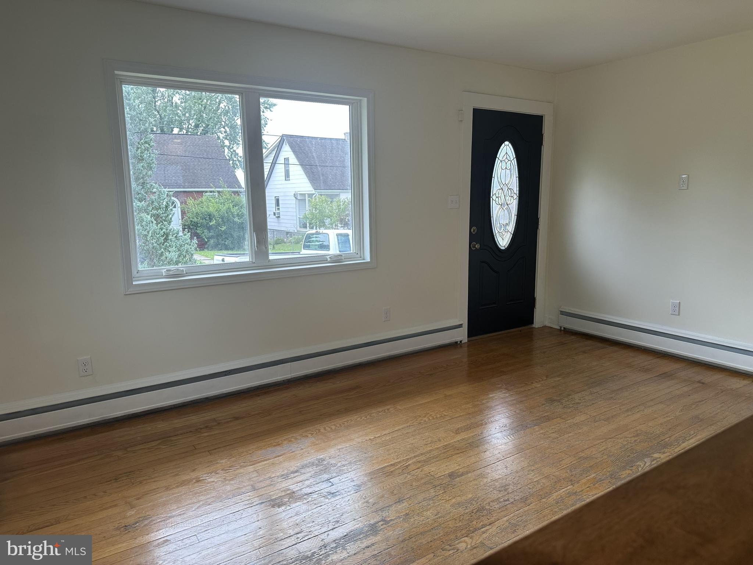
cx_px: 376
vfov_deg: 56.8
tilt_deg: -9.0
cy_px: 282
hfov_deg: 71.6
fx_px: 522
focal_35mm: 24
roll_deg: +0.4
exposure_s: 1/244
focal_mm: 6.86
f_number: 1.78
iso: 80
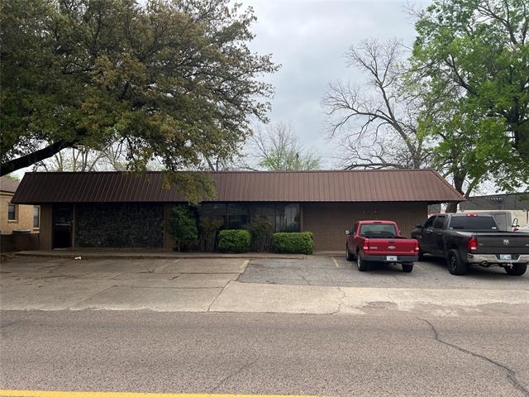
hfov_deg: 67.3
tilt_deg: +3.2
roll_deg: -0.3
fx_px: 397
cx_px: 264
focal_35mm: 26
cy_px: 198
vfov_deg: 53.1
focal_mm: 5.7
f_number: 1.5
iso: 50
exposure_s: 1/461
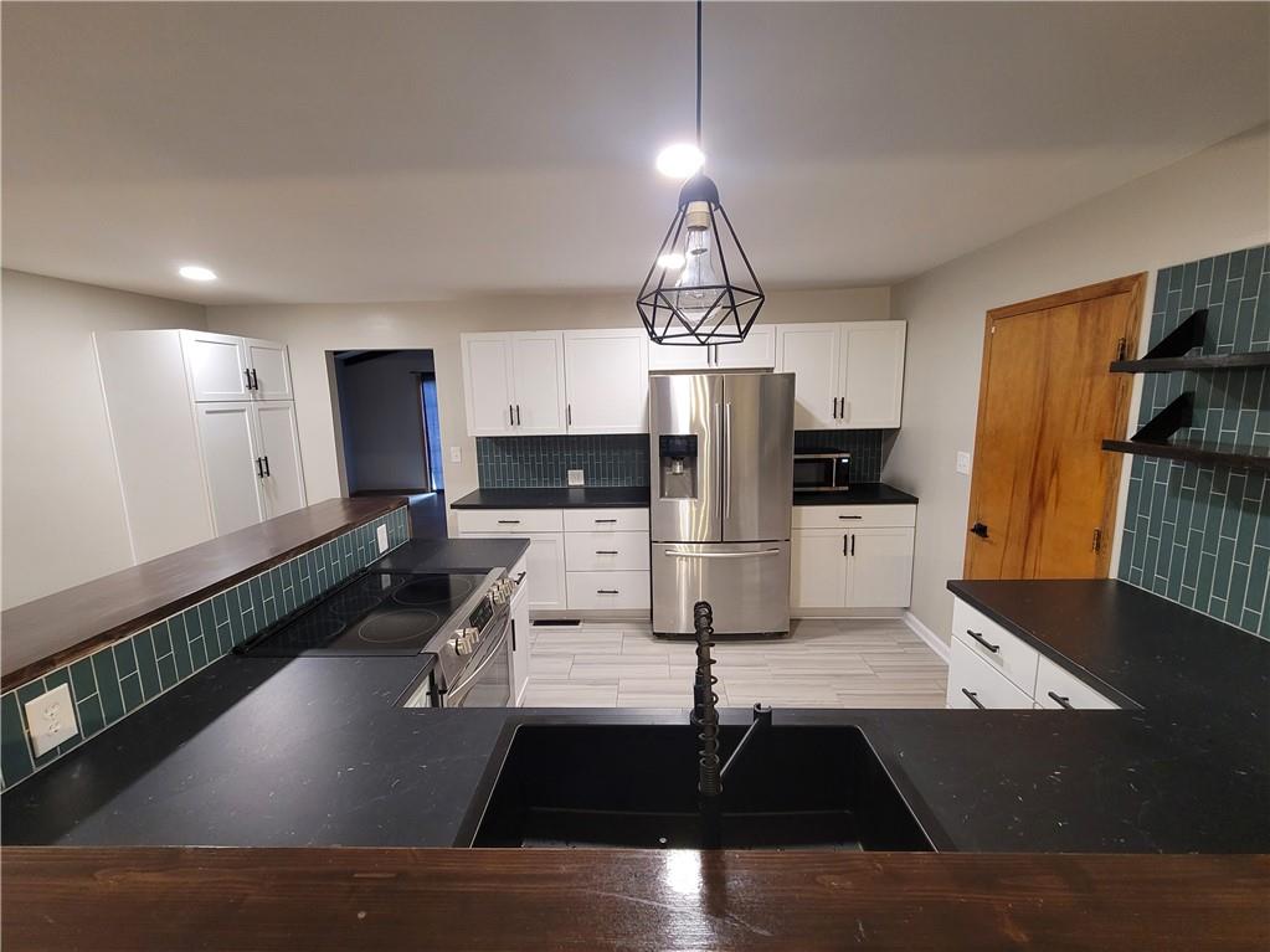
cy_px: 476
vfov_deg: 89.9
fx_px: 477
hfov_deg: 106.2
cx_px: 635
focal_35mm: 13
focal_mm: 2.2
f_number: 2.2
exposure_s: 1/40
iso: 320
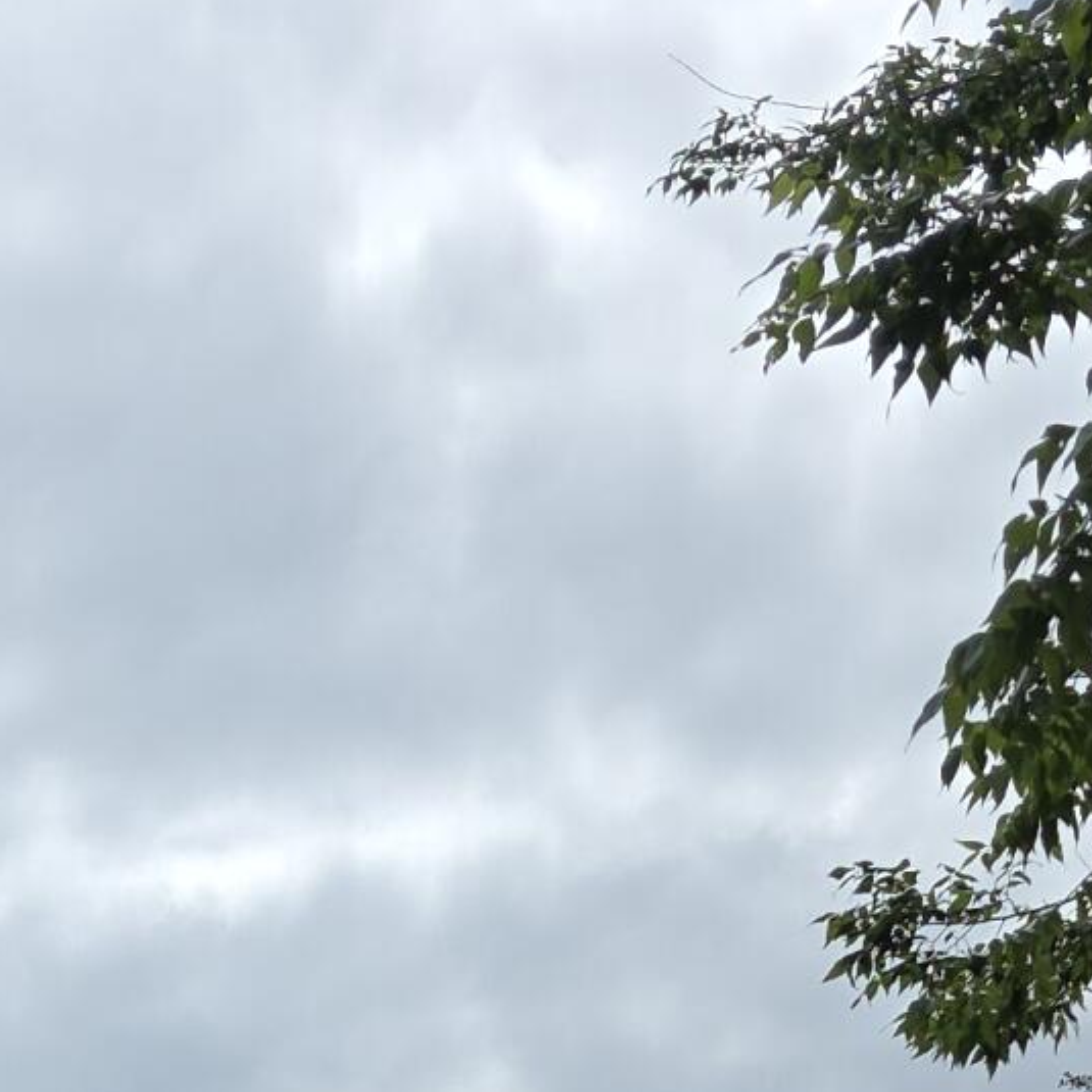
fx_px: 4069
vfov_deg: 13.4
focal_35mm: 114
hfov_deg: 13.9
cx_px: -737
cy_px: 2078
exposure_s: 1/1889
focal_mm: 6.3
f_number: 1.7
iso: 12
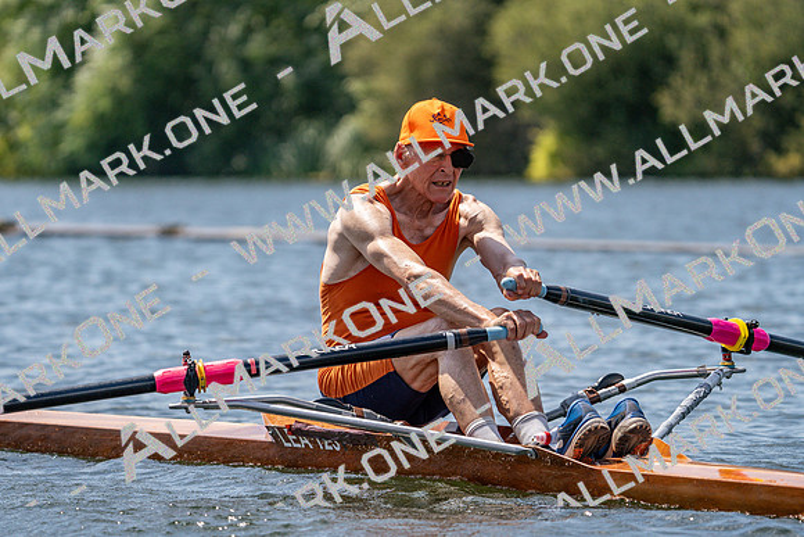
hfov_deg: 7.2
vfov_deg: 4.8
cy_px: 268
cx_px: 402
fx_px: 6389
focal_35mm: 286
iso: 320
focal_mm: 286
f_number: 5.6
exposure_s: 1/2000
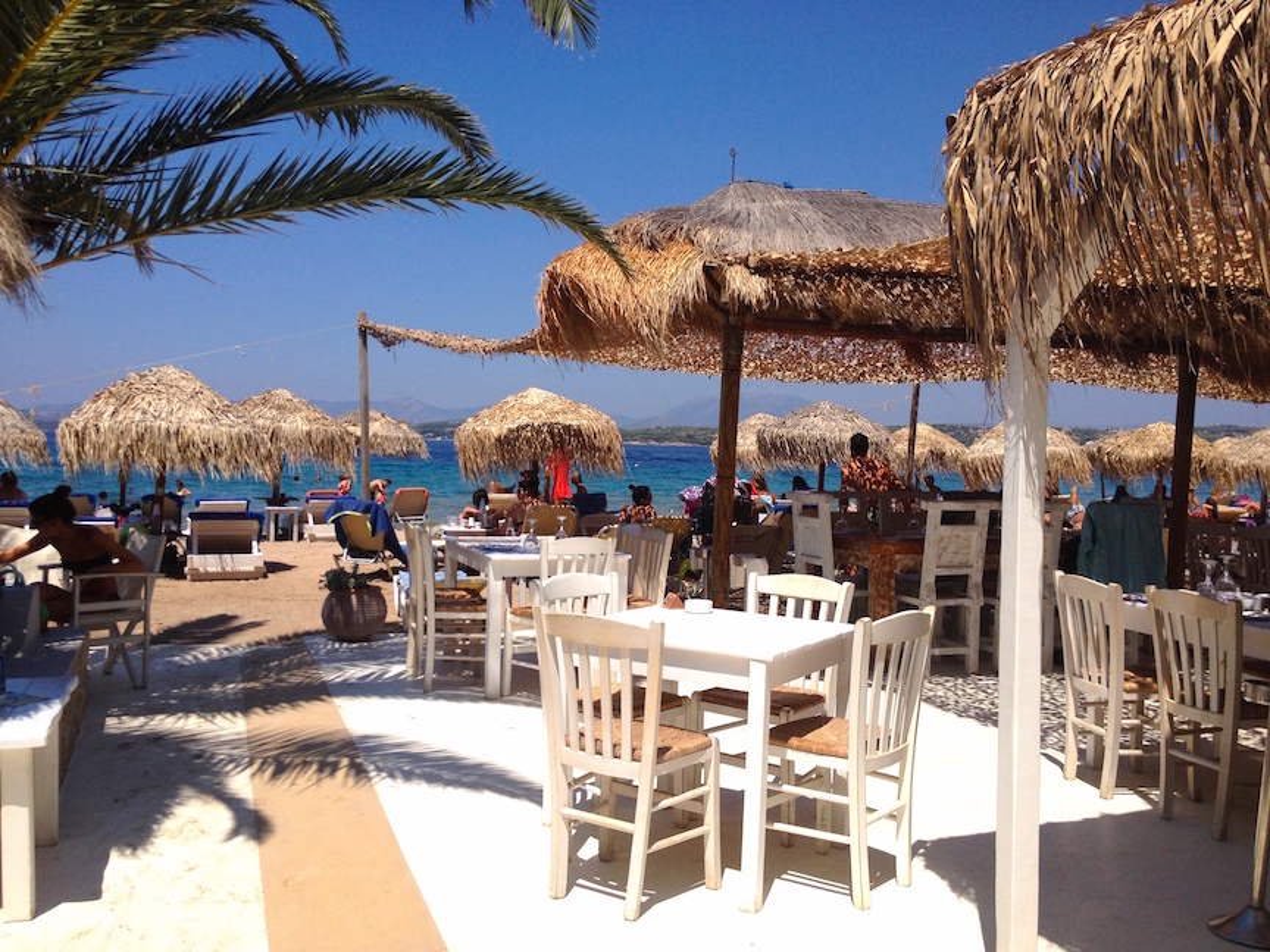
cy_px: 476
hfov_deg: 52.6
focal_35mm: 35
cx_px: 635
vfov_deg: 40.7
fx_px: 1284
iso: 50
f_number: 2.4
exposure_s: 1/3690
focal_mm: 4.28
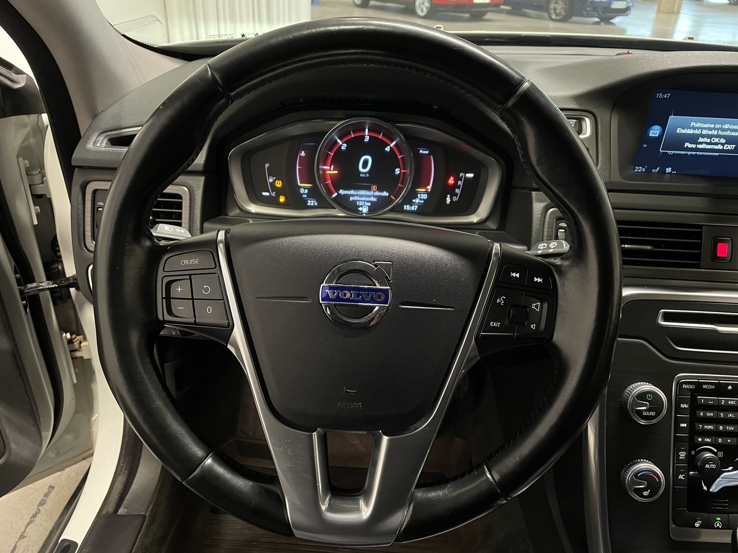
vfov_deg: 51.3
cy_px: 280
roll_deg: -2.3
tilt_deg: -29.2
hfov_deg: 65.3
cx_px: 360
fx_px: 576
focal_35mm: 27
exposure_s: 1/33
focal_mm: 4.2
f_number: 1.6
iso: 500
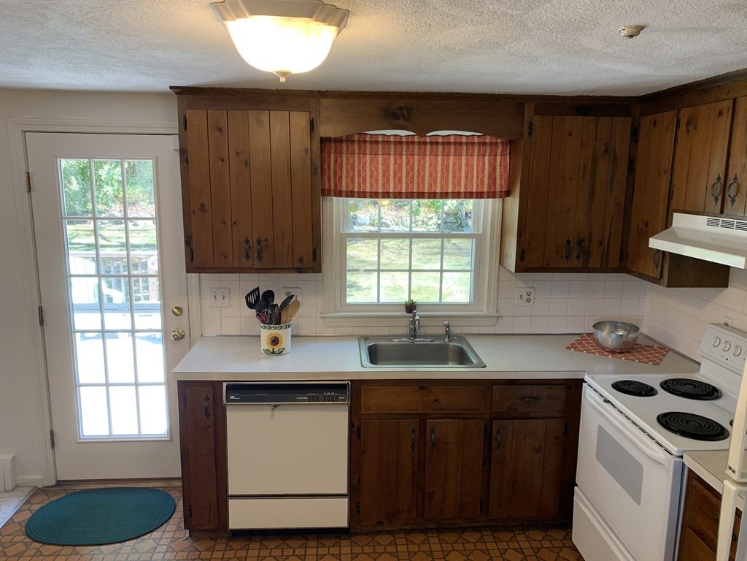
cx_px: 374
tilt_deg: -10.3
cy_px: 280
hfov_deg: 67.3
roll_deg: -0.8
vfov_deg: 53.1
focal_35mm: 26
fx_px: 561
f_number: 1.8
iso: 64
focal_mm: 4.25
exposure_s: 1/60
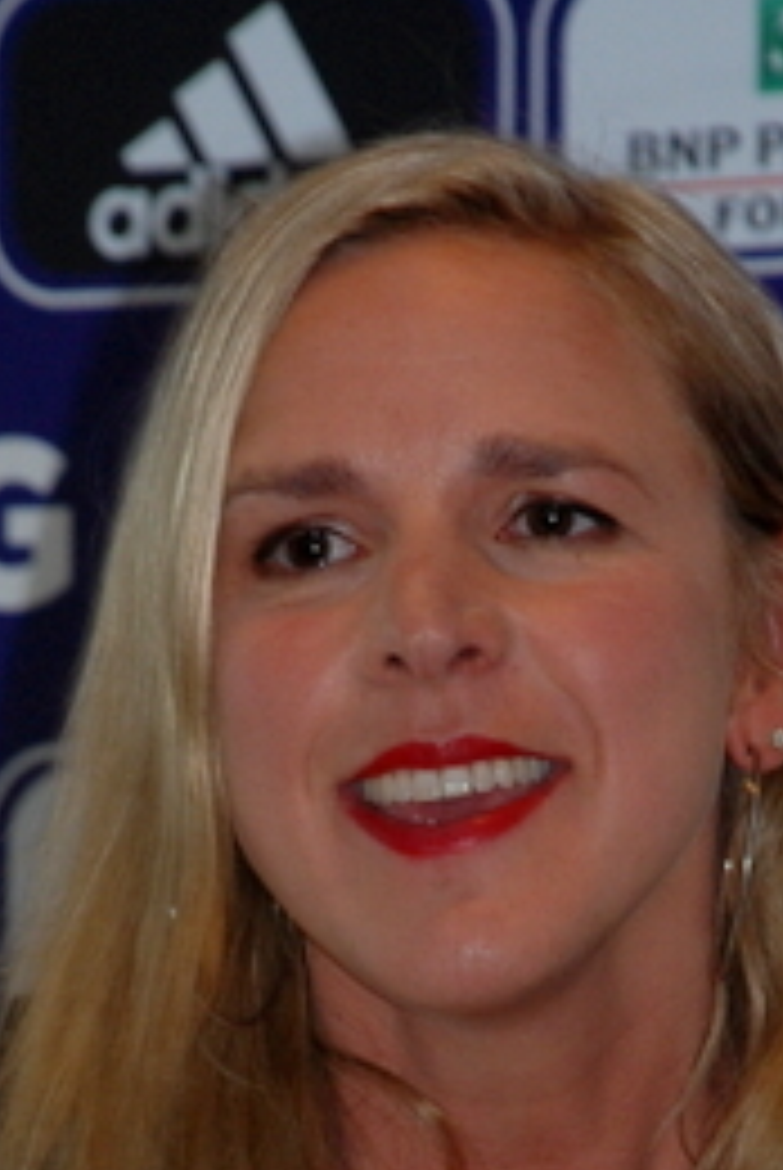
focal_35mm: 465
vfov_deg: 4.4
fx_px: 15129
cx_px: 531
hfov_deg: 3.0
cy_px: 1233
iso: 320
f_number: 5.6
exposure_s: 1/60
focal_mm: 112
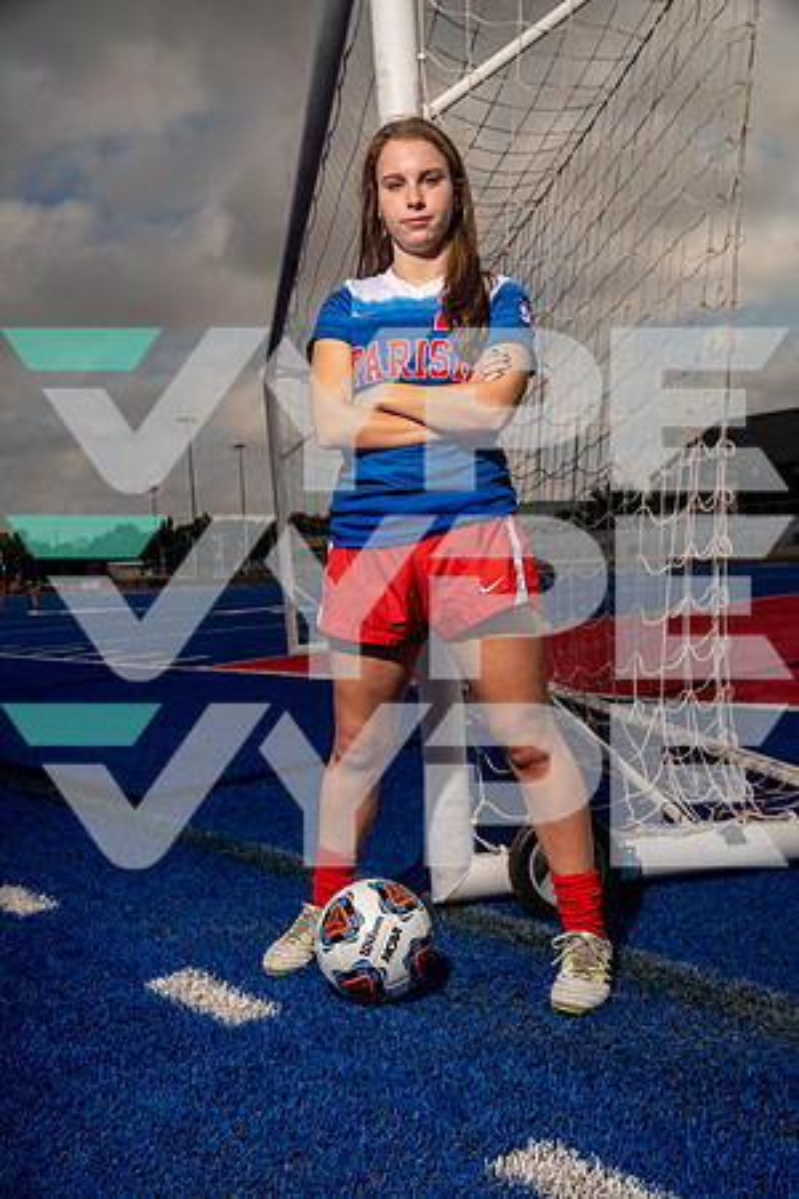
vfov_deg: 57.2
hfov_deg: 40.0
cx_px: 400
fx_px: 1099
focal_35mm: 33
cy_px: 600
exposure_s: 1/250
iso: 100
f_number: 5.6
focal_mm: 33
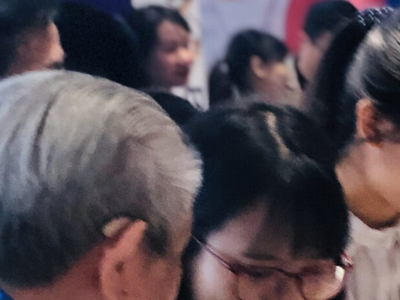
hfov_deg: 8.0
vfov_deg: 6.2
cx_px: 734
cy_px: 397
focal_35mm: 238
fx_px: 2751
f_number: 2.8
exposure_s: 1/33
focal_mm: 6.6
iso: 200
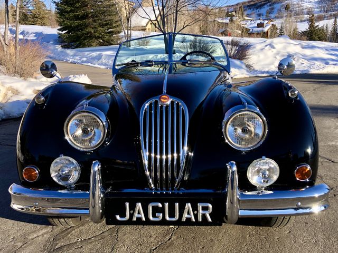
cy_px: 126
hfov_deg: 63.4
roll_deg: +2.8
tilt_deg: -15.8
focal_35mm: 28
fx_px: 273
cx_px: 169
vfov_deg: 49.7
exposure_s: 1/1567
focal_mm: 3.99
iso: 20
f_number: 1.8
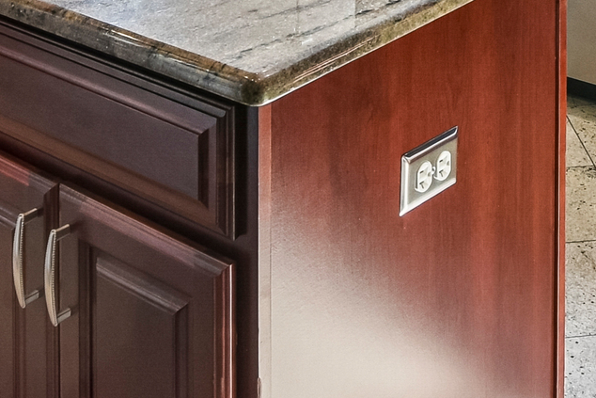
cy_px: -422
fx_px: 1176
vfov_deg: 15.1
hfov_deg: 28.2
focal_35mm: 71
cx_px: 422
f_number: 8
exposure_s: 1/60
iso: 400
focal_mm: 10
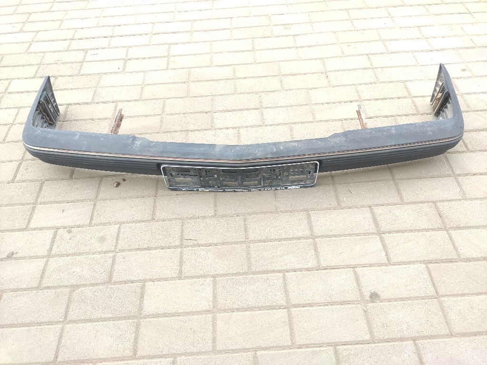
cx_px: 244
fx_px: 366
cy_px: 182
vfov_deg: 53.1
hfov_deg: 67.3
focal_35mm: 26
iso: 115
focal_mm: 4.77
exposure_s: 1/100
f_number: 1.75
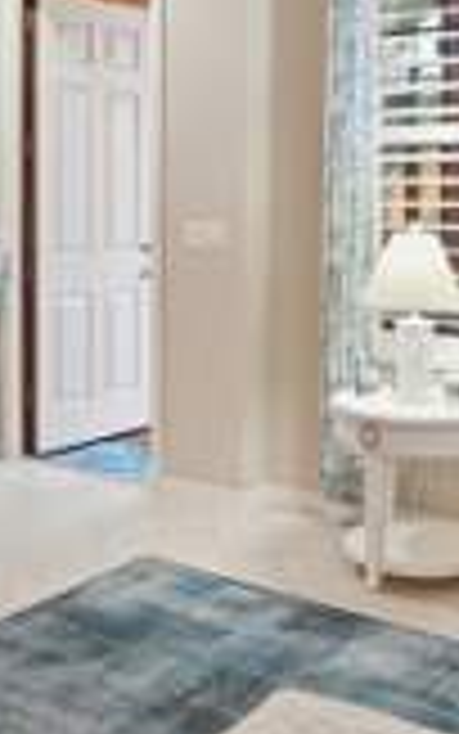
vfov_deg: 40.8
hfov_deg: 26.8
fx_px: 960
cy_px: 200
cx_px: 176
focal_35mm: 48
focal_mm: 16
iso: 200
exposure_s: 1/8
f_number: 9
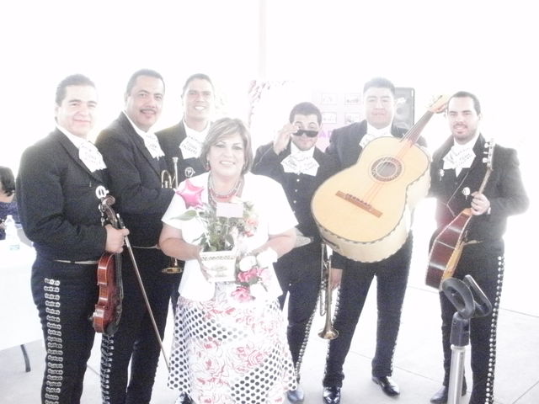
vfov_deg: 39.7
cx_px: 270
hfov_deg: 51.4
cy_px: 202
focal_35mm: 36
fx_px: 561
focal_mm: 6.3
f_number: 5.6
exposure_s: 1/200
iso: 1600
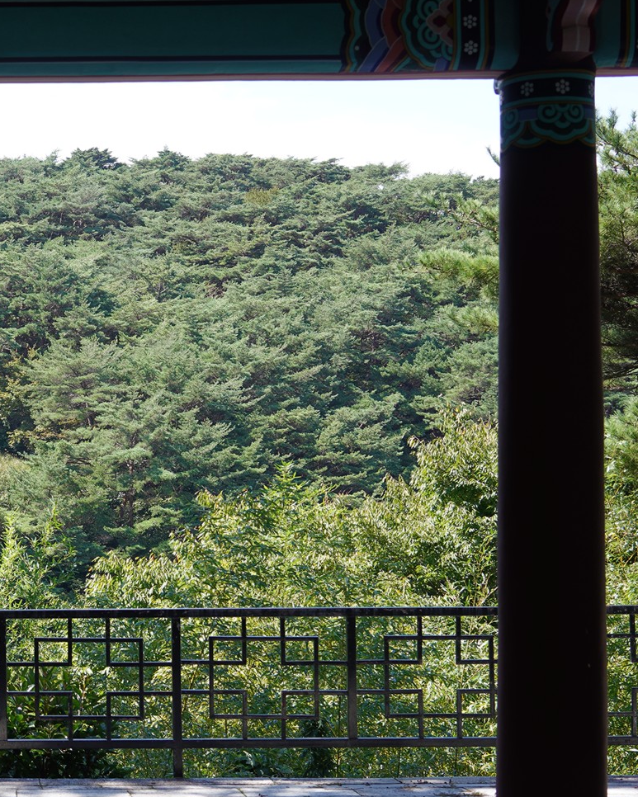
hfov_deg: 21.5
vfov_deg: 27.9
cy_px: 427
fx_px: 1605
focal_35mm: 68
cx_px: -42
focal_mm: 35
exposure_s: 1/125
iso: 125
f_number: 5.6
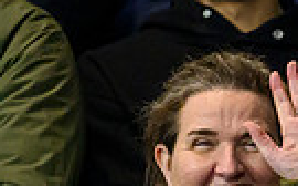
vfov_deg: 0.5
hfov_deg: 0.8
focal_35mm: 2544
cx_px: 851
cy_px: 285
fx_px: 20635
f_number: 3.2
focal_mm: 400
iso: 6400
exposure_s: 1/320
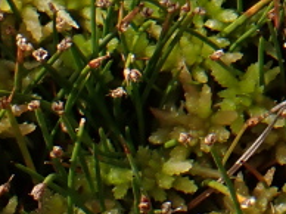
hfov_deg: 9.0
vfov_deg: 7.0
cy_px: -260
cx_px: 669
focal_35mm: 201
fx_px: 1659
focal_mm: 6.83
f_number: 3.5
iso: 100
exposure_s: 1/640
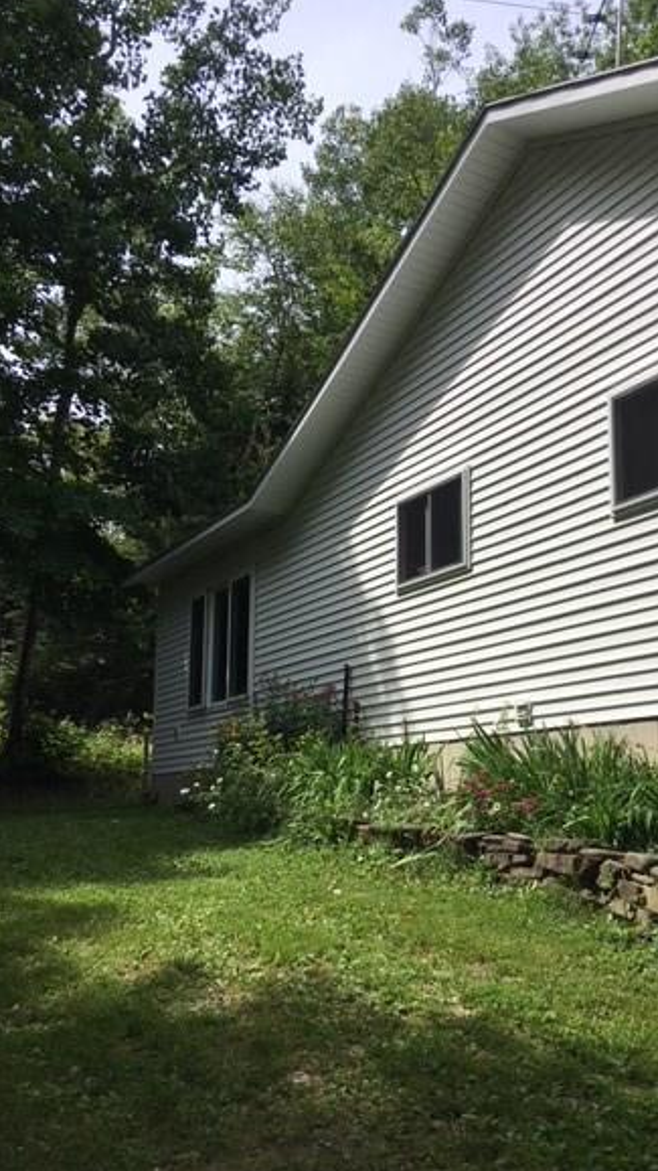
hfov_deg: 33.4
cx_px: 433
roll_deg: -0.1
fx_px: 1086
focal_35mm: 35
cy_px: 628
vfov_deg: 56.6
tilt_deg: +11.2
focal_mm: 4.15
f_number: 2.2
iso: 25
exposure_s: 1/1876
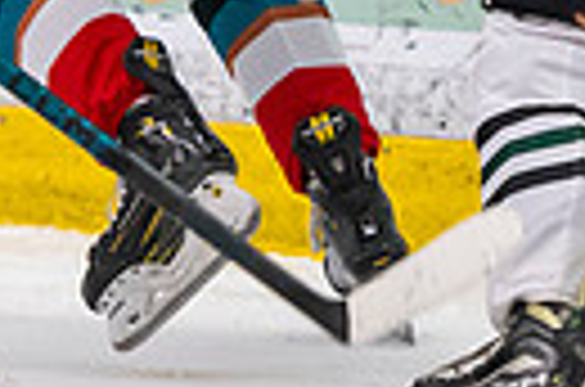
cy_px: -218
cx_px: 523
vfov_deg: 1.5
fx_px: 15157
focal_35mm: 935
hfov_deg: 2.2
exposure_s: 1/640
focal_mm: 120
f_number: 3.2
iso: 2000
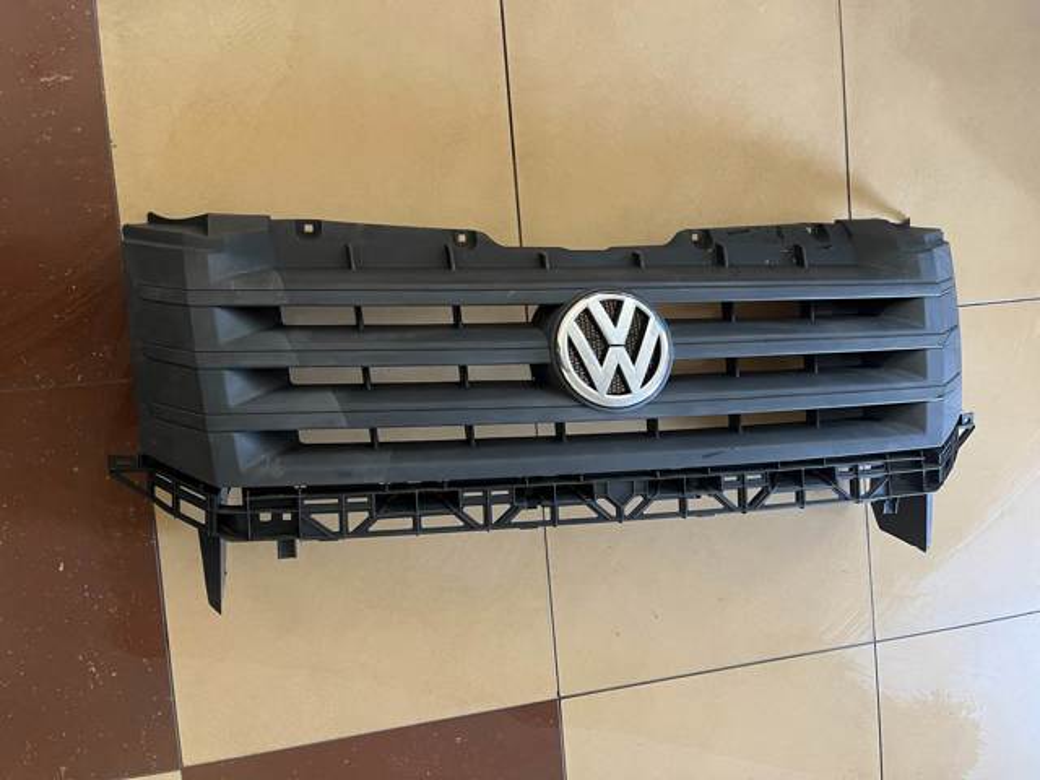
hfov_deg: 67.3
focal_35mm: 26
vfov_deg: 53.1
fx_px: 781
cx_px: 520
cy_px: 390
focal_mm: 5.1
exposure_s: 1/59
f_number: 1.6
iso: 500
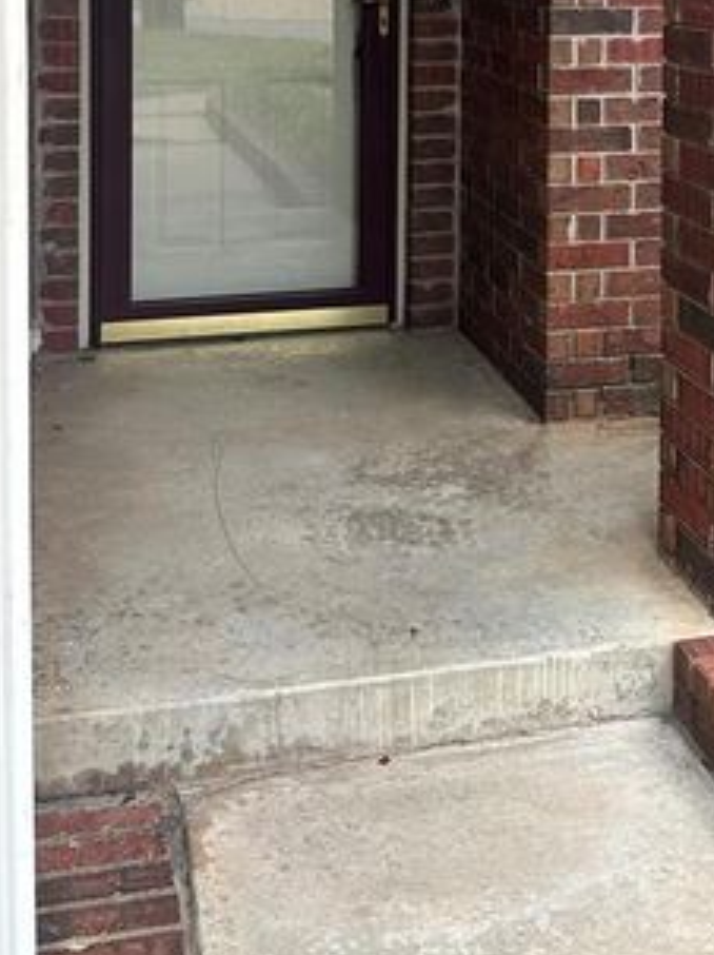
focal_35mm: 53
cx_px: 458
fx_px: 1460
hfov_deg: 27.4
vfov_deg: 33.2
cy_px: 5
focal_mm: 6.86
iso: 80
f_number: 1.78
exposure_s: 1/380
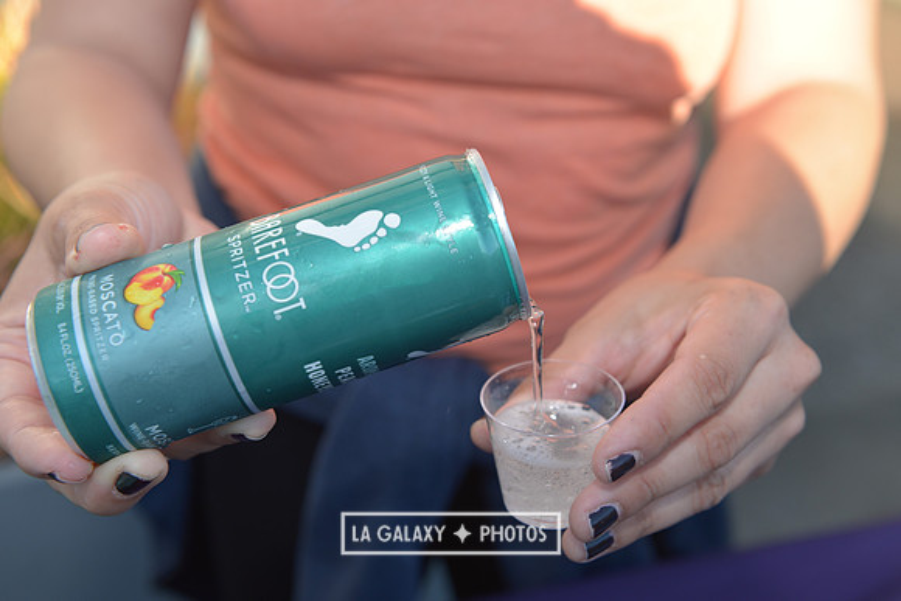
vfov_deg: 28.1
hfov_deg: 41.1
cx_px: 450
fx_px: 1202
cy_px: 300
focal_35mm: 48
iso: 250
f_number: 5.6
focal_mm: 48
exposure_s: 1/320
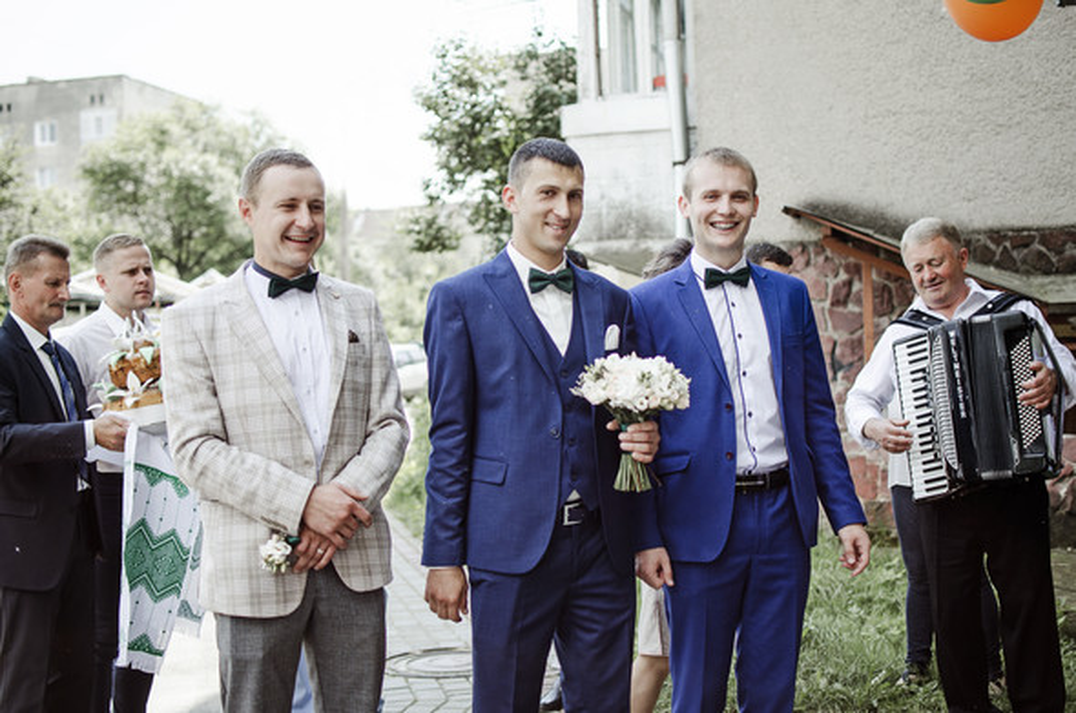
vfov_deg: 25.6
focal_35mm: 52
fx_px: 1566
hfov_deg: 37.9
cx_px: 538
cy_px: 356
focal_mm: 35
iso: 100
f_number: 1.8
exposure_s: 1/1600
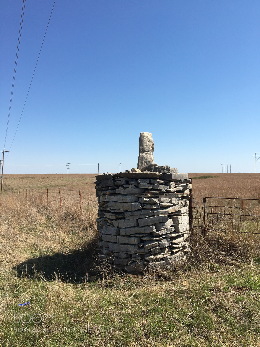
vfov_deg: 61.7
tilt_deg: +0.2
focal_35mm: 29
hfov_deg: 48.2
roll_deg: +0.1
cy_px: 174
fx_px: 290
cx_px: 130
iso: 25
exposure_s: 1/1789
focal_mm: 4.15
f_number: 2.2
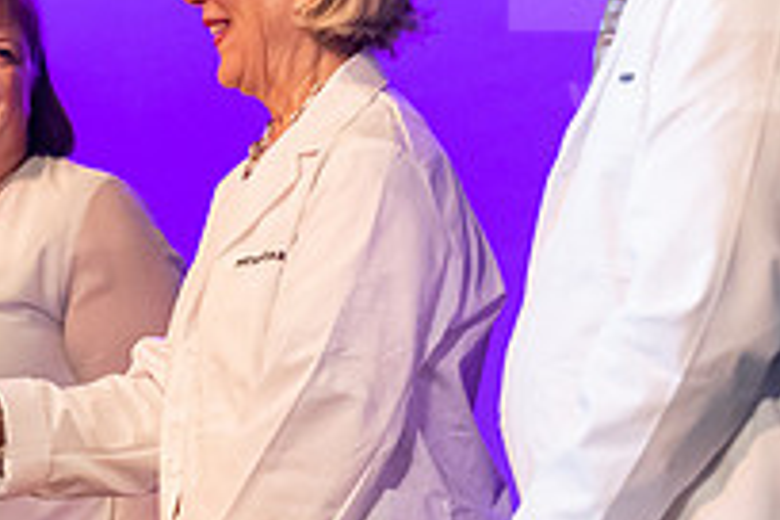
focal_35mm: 227
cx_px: 394
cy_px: 174
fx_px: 4918
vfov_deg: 6.1
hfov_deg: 9.1
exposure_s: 1/200
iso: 4000
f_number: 3.2
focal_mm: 80
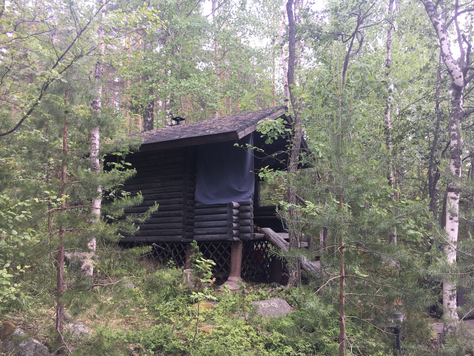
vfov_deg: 48.2
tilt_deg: +6.9
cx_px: 237
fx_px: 397
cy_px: 178
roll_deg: +0.5
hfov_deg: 61.7
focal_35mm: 29
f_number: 2.2
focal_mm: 4.15
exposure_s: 1/100
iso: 25
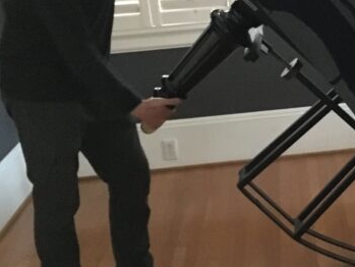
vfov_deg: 17.4
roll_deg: +4.5
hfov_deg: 21.6
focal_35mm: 85
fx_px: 872
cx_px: 406
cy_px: 99
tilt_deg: -14.6
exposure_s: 1/15
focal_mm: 4.15
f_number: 2.2
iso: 1000
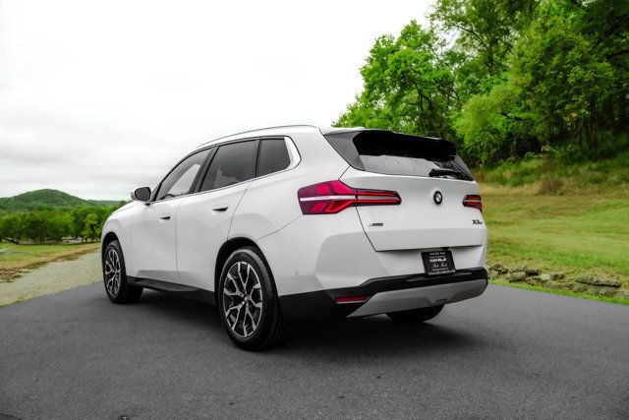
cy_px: 210
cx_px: 314
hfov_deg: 60.3
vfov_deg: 42.3
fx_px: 542
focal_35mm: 31
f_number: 8
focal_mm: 31
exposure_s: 1/640
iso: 640
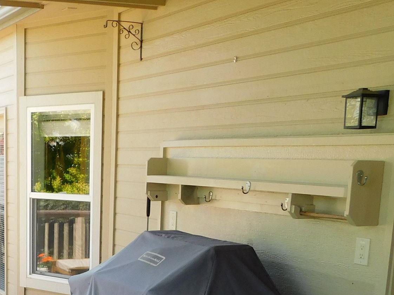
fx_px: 717
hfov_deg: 29.1
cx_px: 17
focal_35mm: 63
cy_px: 314
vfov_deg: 22.2
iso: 125
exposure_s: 1/160
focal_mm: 4
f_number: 3
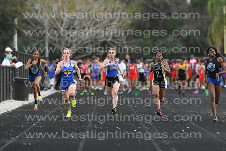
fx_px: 2826
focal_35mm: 450
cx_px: 113
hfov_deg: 4.6
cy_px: 76
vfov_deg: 3.1
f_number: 4
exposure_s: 1/1600
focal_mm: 300
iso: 1600
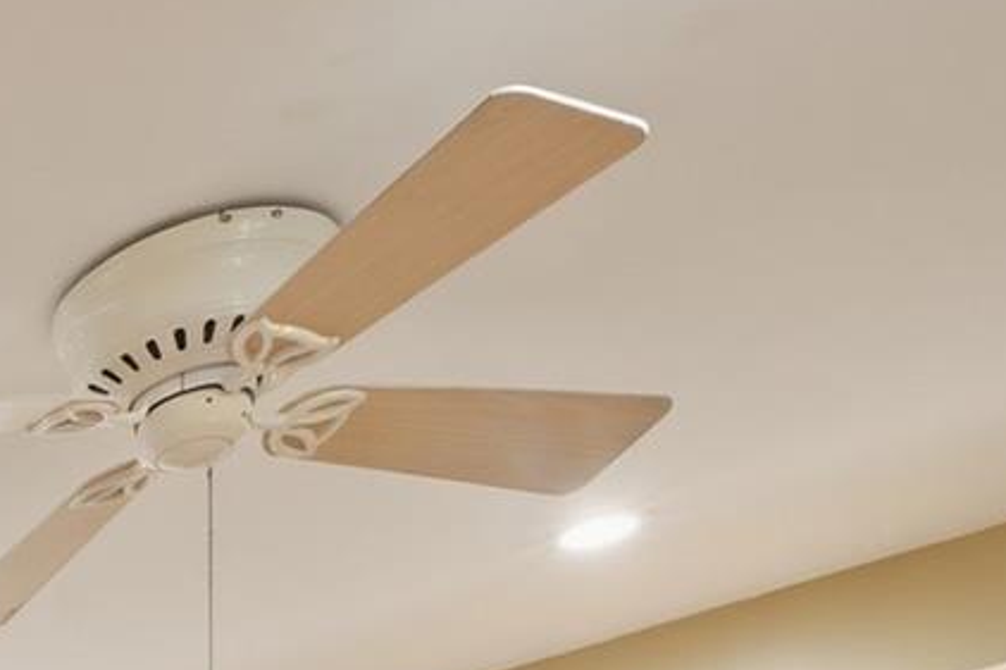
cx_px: -980
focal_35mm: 68
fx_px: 1899
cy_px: 1484
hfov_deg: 19.0
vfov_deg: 14.8
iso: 100
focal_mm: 14
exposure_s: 1/1.67
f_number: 11
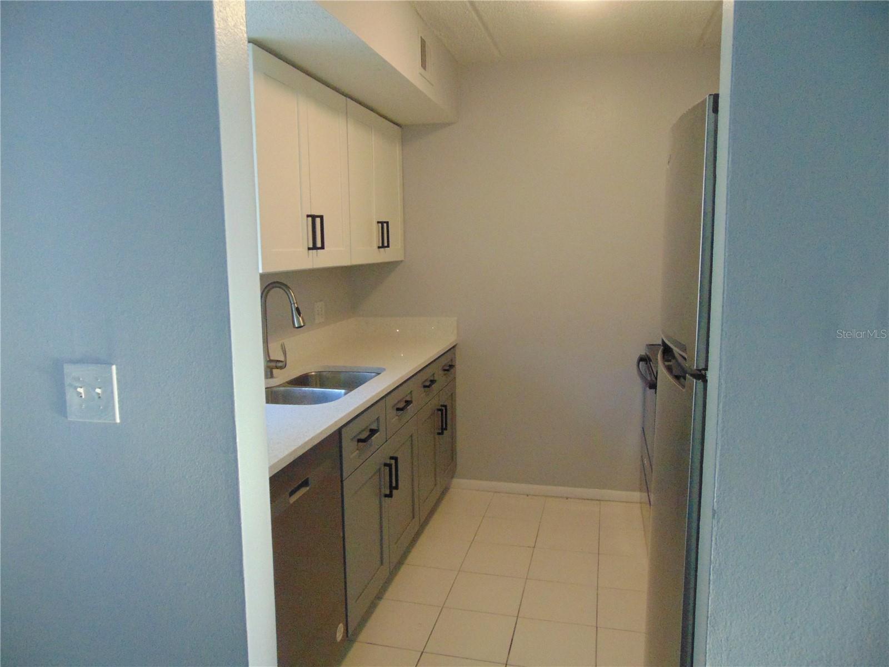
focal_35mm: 25
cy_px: 334
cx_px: 444
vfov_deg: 54.9
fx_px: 642
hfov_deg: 69.4
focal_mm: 4.5
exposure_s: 1/80
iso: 500
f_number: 3
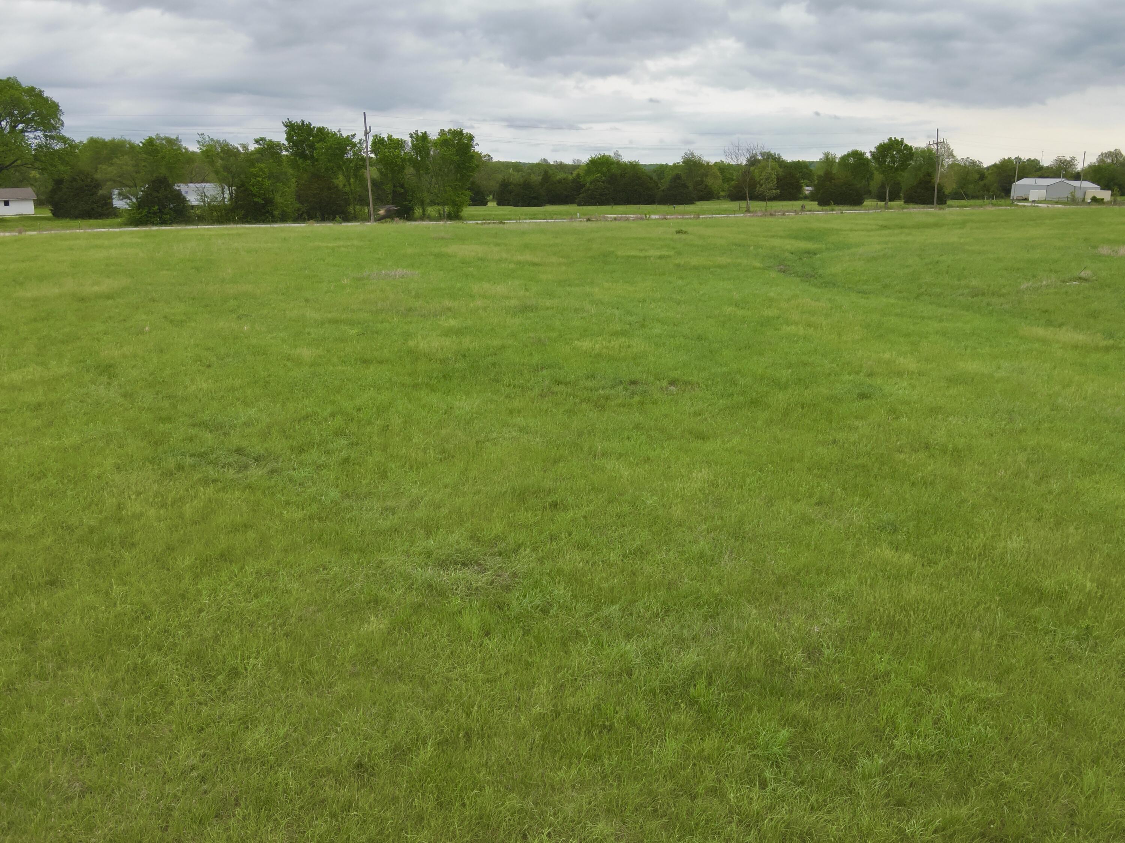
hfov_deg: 71.6
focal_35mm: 24
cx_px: 562
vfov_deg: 56.8
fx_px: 780
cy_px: 422
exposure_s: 1/350
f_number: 2.8
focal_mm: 4.4
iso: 100
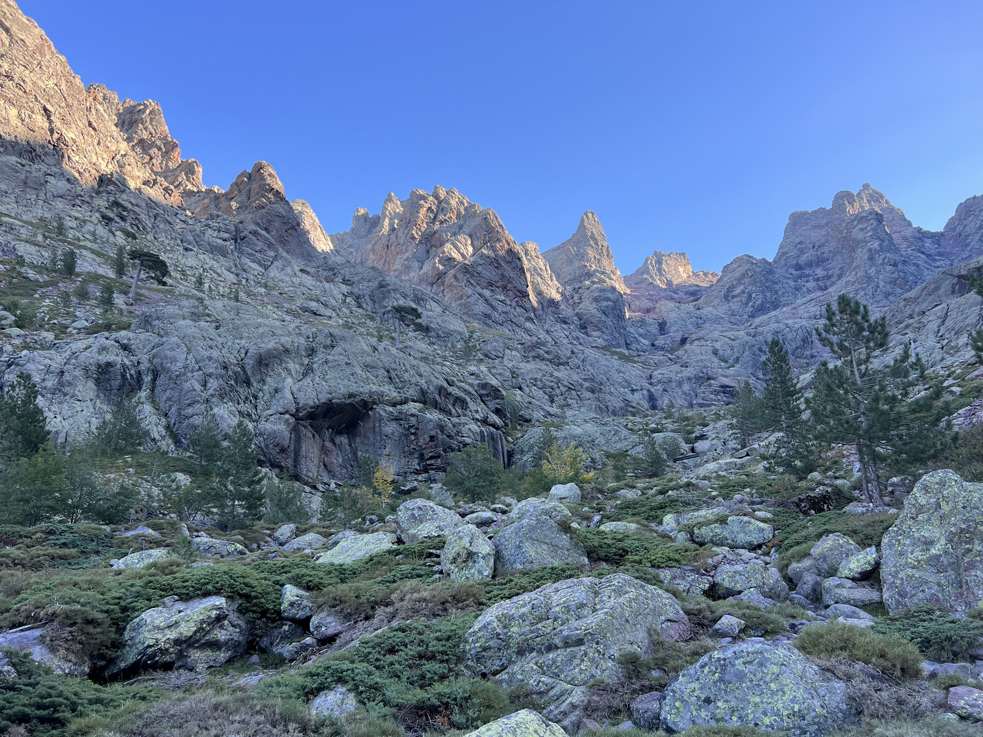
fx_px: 738
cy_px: 368
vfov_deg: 53.1
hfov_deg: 67.3
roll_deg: +2.5
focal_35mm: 26
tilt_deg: +18.3
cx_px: 492
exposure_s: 1/558
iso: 50
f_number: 1.5
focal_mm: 5.7
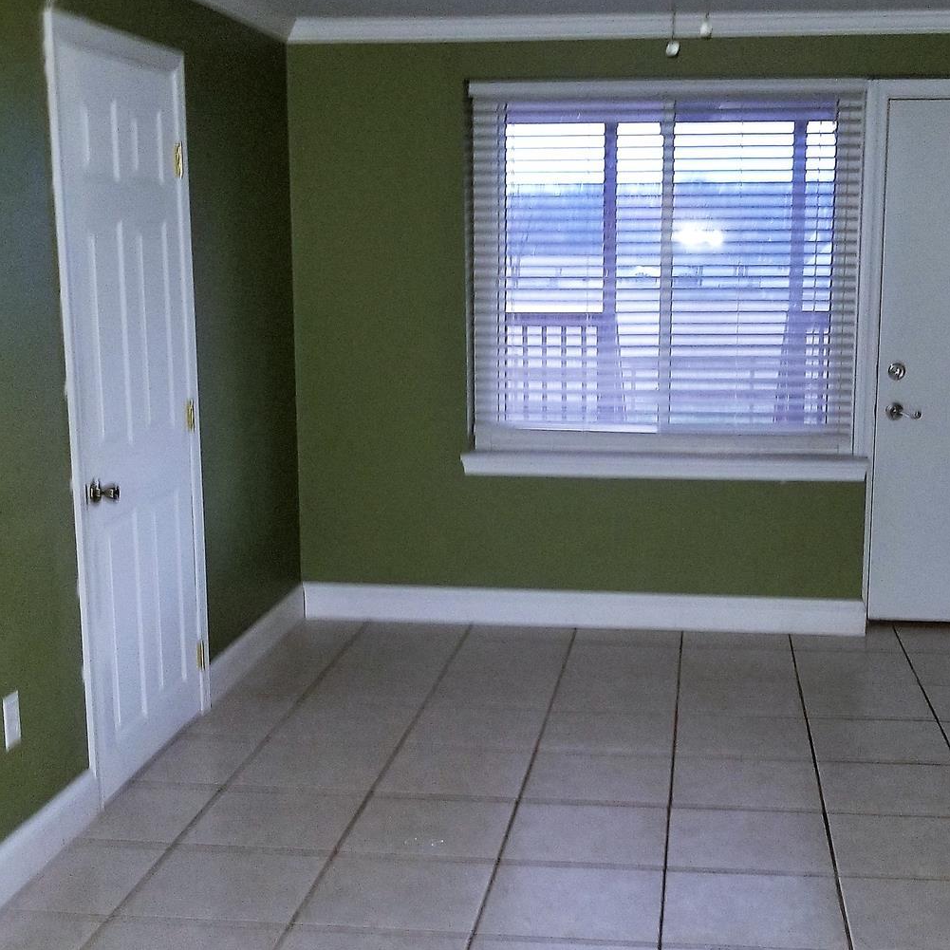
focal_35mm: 47
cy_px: 512
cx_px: 591
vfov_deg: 36.0
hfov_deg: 35.9
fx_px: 1459
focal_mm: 4.25
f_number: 1.7
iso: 250
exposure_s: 1/10
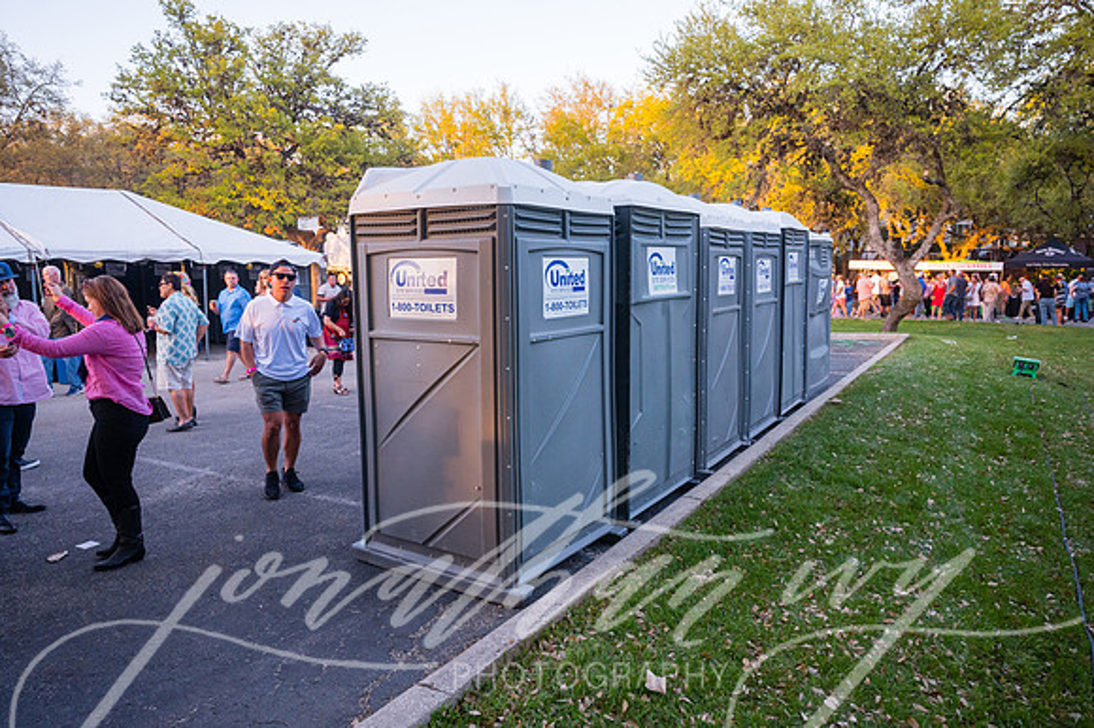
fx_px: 729
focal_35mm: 24
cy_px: 364
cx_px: 547
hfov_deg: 73.8
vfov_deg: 53.1
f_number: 4
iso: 1600
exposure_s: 1/1000
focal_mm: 24
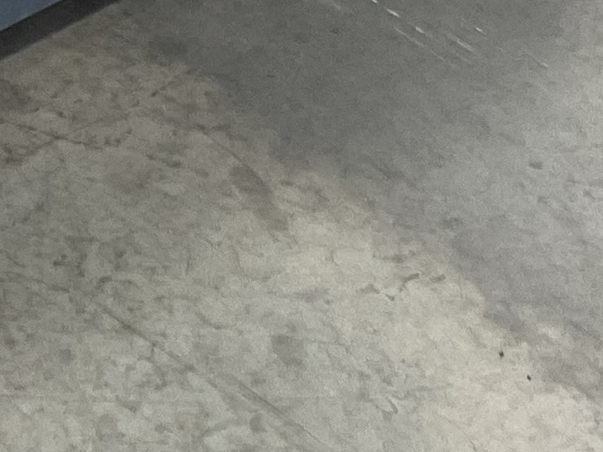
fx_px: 3238
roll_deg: -4.2
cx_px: -219
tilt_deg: -24.5
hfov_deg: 10.4
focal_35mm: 186
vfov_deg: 7.4
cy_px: -670
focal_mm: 3
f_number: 1.8
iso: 50
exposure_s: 1/100
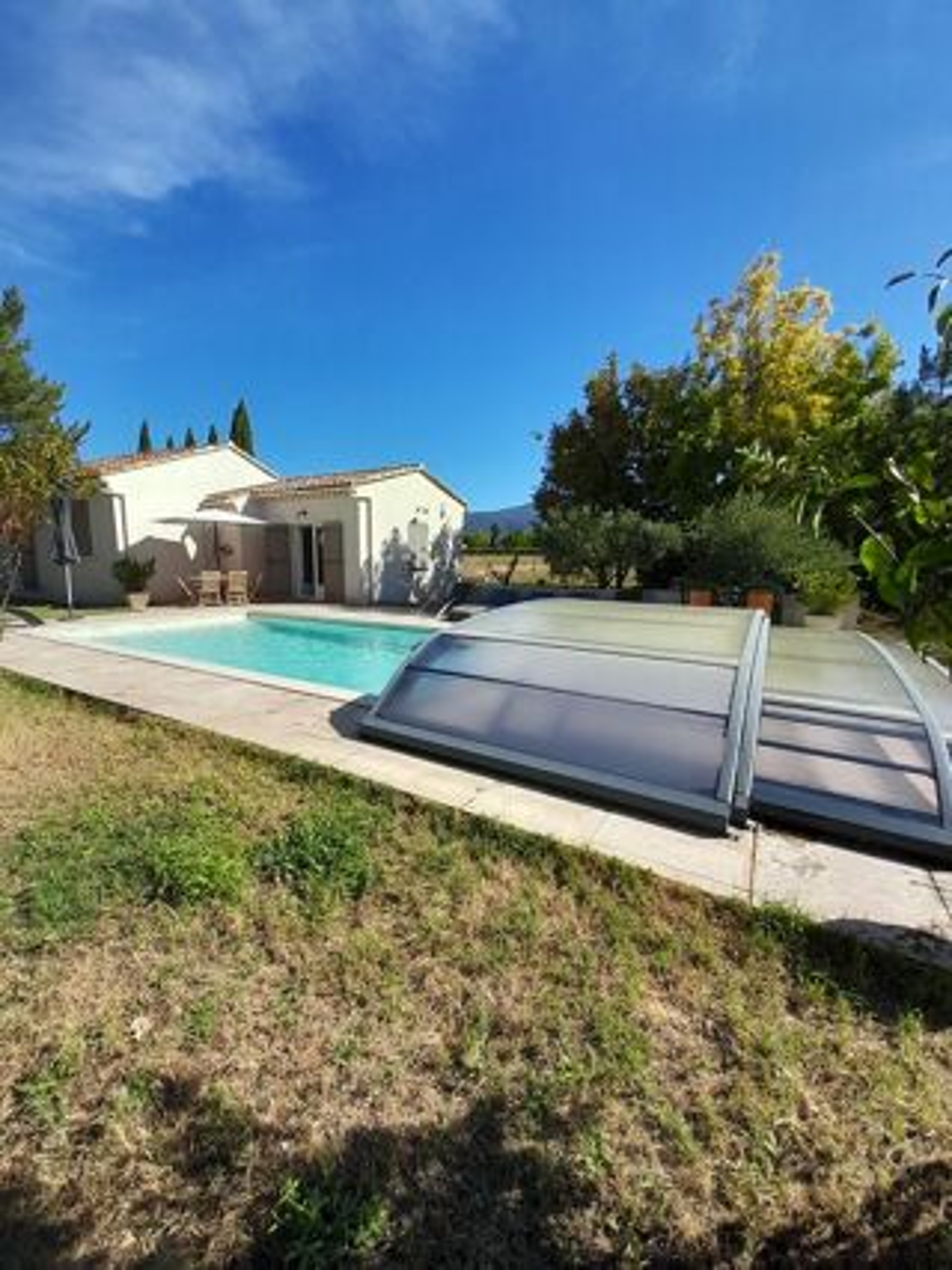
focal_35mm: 13
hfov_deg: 89.9
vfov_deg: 106.2
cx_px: 476
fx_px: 477
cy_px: 635
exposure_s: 1/1229
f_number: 2.2
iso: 40
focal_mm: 1.13
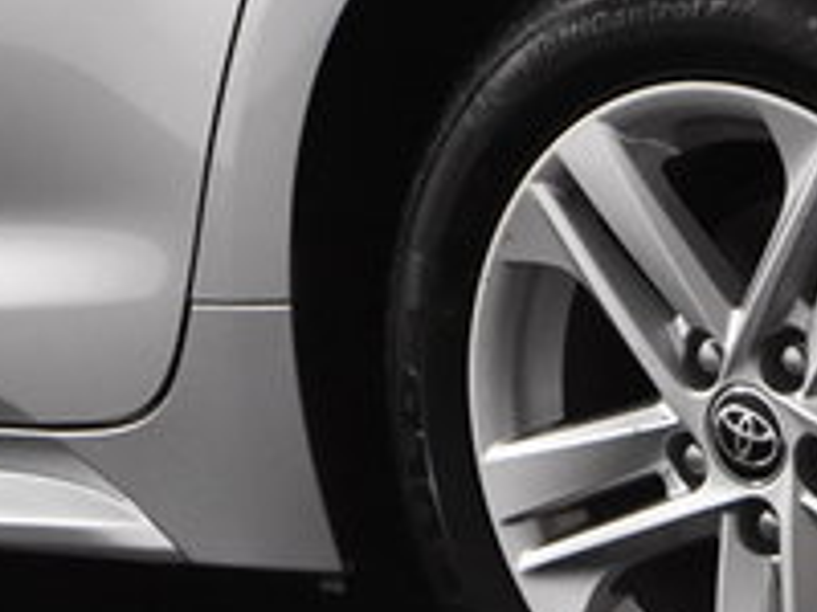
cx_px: 690
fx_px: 6089
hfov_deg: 7.7
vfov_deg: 5.7
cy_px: -267
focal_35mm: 258
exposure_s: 1/100
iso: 1600
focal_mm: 28
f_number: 5
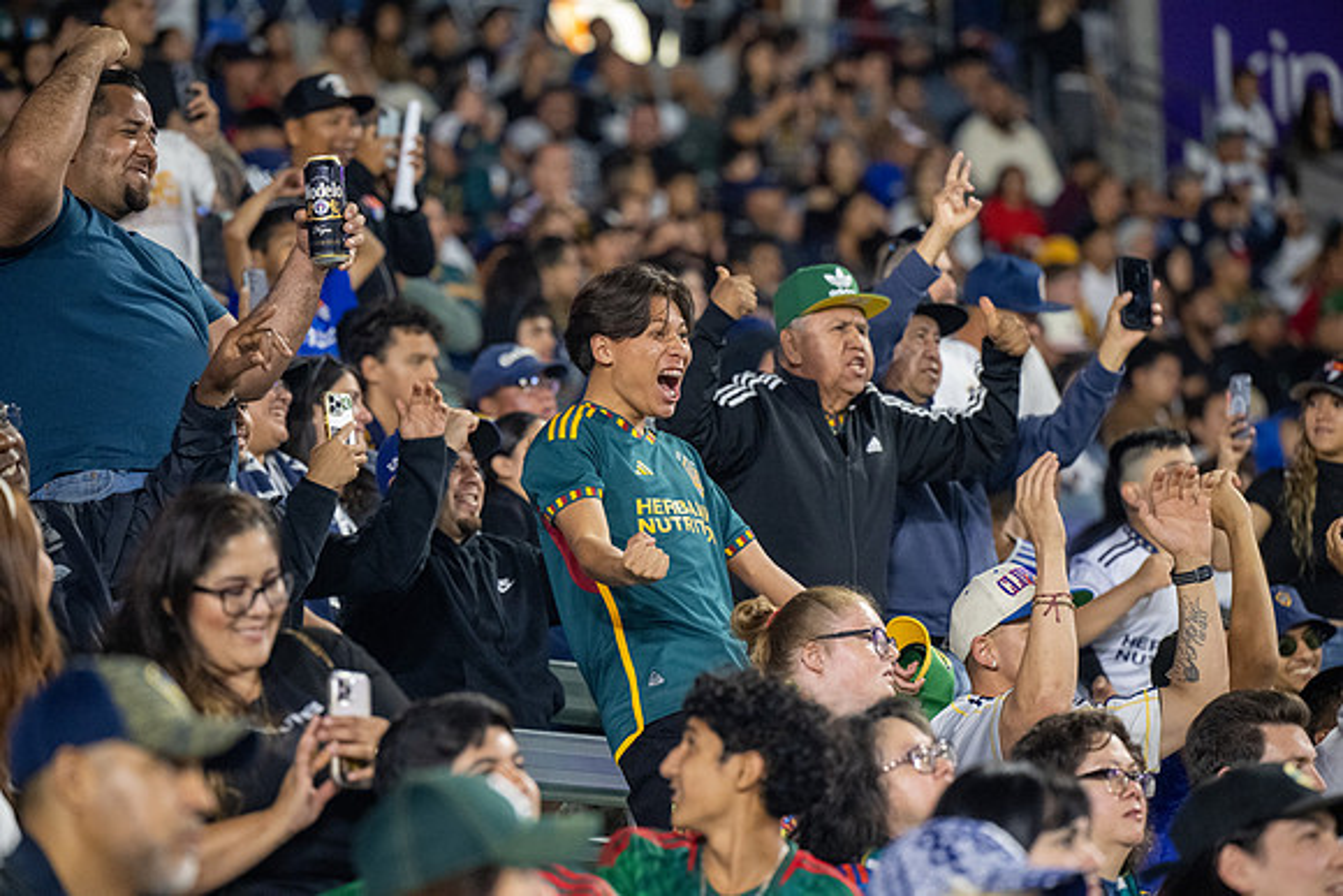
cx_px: 672
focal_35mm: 200
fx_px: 7463
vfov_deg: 6.9
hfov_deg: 10.3
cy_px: 448
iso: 7200
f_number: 4
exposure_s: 1/400
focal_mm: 200
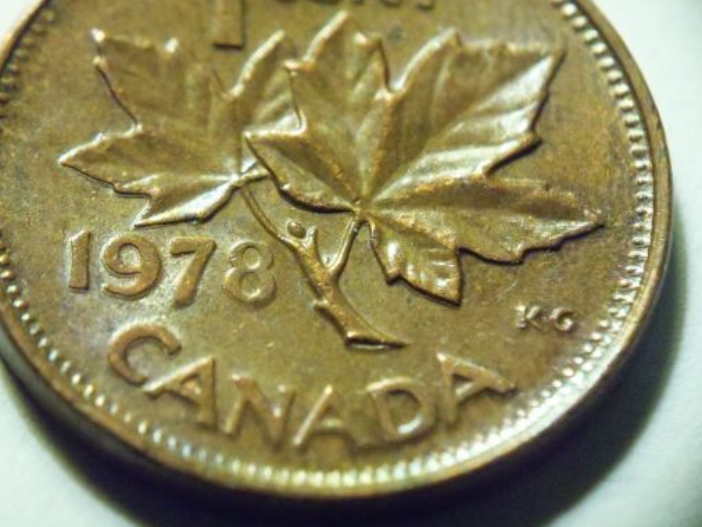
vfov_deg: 13.6
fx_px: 2212
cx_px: 337
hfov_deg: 18.0
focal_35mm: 109
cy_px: 222
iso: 1600
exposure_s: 1/60
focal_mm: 16.3
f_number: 4.2
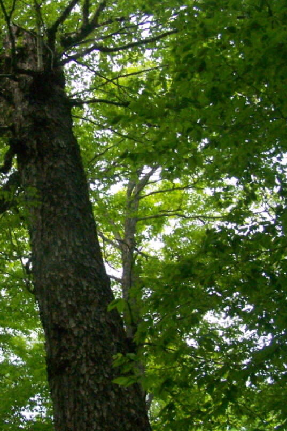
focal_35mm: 67
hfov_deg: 20.1
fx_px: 801
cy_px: 258
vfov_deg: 30.0
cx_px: 51
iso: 400
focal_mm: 6.3
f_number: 4
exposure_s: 1/800
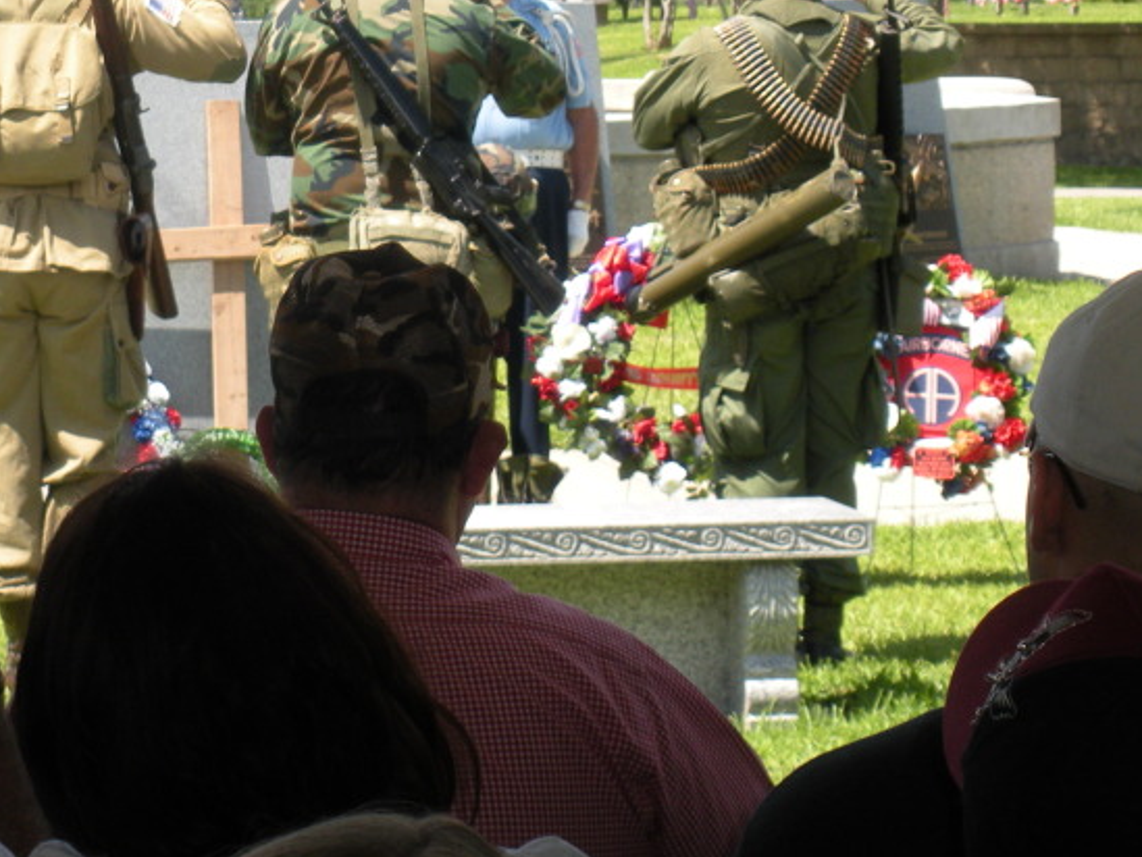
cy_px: 94
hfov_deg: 13.0
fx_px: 4983
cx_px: 331
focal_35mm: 151
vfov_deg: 9.8
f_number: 4.8
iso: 88
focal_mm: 14.2
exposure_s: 1/253
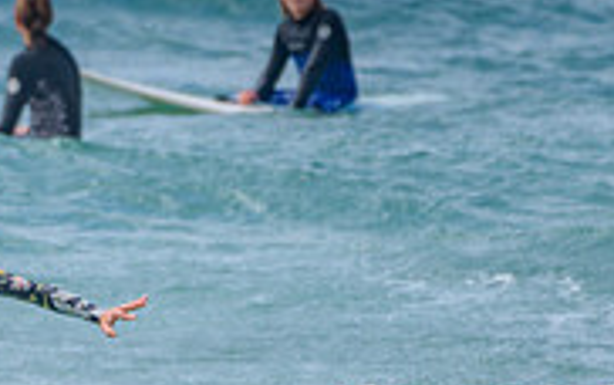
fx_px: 33337
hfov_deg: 1.1
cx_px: -94
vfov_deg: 0.7
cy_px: 380
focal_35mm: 1991
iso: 200
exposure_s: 1/1600
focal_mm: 500
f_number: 5.6
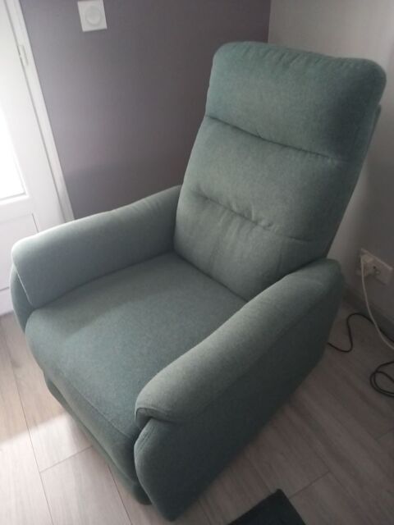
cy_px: 262
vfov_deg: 65.3
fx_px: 410
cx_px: 197
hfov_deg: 51.4
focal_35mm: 27
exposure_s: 1/20
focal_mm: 4
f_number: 1.8
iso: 500
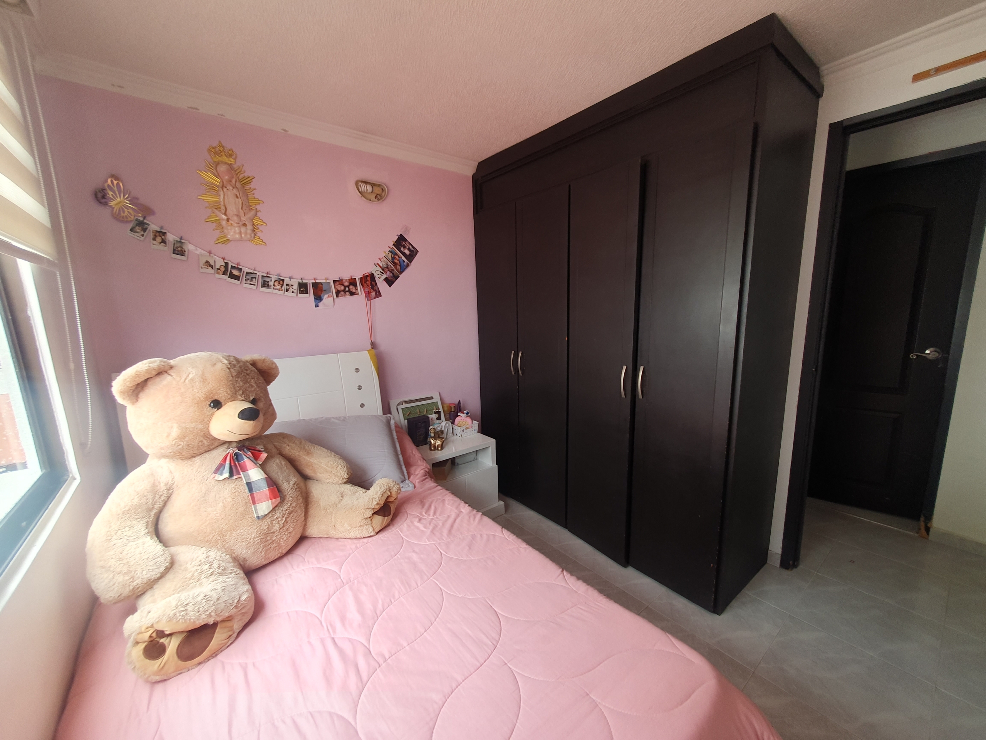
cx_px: 493
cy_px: 370
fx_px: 370
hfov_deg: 106.2
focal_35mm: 13
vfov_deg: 89.9
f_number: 2.2
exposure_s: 1/100
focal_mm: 1.8
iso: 50
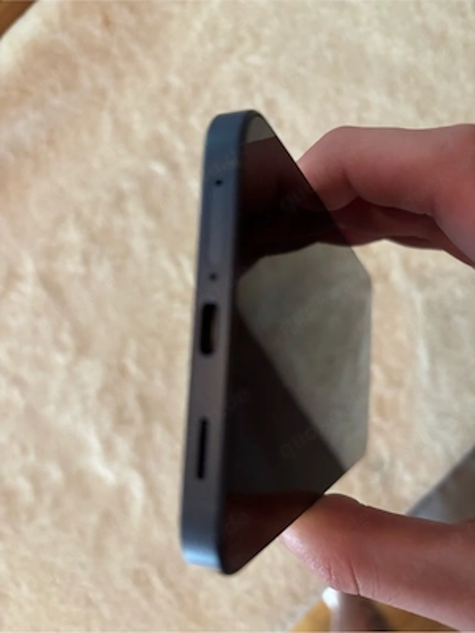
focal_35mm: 26
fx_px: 476
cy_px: 316
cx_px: 238
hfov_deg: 53.1
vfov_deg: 67.3
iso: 500
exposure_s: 1/57
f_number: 1.6
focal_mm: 5.96
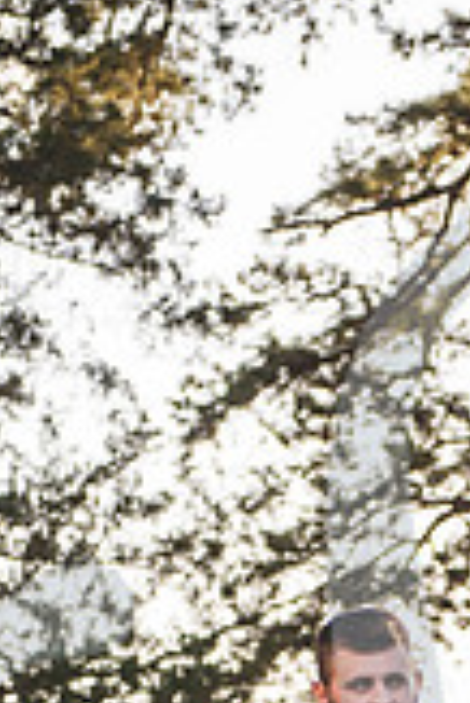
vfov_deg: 11.7
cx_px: 470
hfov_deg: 8.0
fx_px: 3341
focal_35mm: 171
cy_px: 910
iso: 100
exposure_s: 1/320
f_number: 2.8
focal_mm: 62
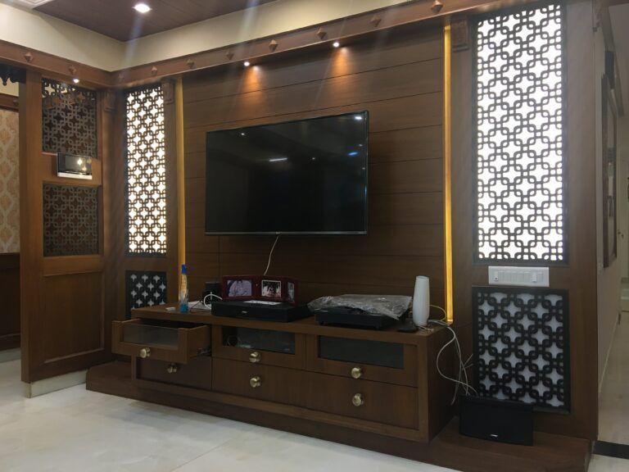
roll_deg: +1.1
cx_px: 314
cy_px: 236
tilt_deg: +0.6
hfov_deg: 61.7
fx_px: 527
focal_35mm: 29
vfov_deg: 48.2
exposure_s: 1/17
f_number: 2.2
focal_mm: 4.15
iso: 64
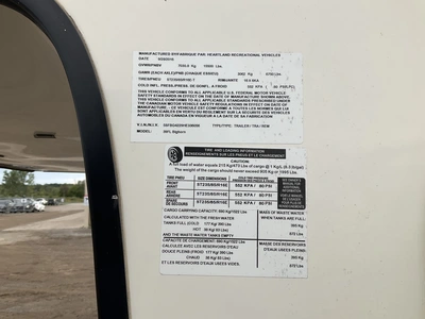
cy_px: 160
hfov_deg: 61.7
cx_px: 212
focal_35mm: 29
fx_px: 356
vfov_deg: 48.2
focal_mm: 3
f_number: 1.8
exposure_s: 1/250
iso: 25
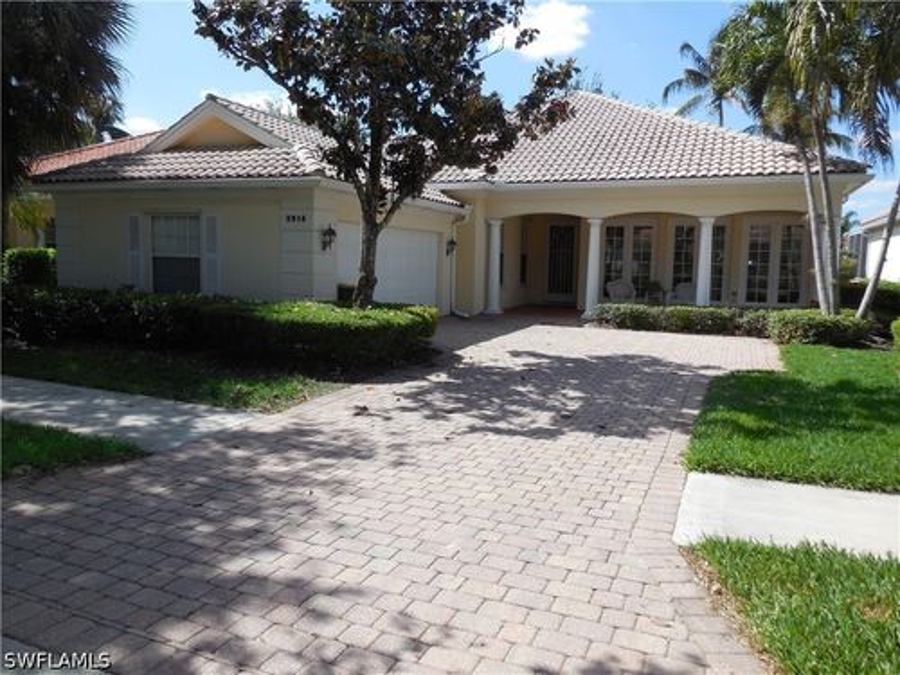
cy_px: 338
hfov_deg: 69.4
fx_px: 650
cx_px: 450
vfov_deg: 54.9
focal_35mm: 25
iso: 125
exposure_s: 1/1250
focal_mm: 4.5
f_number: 3.1
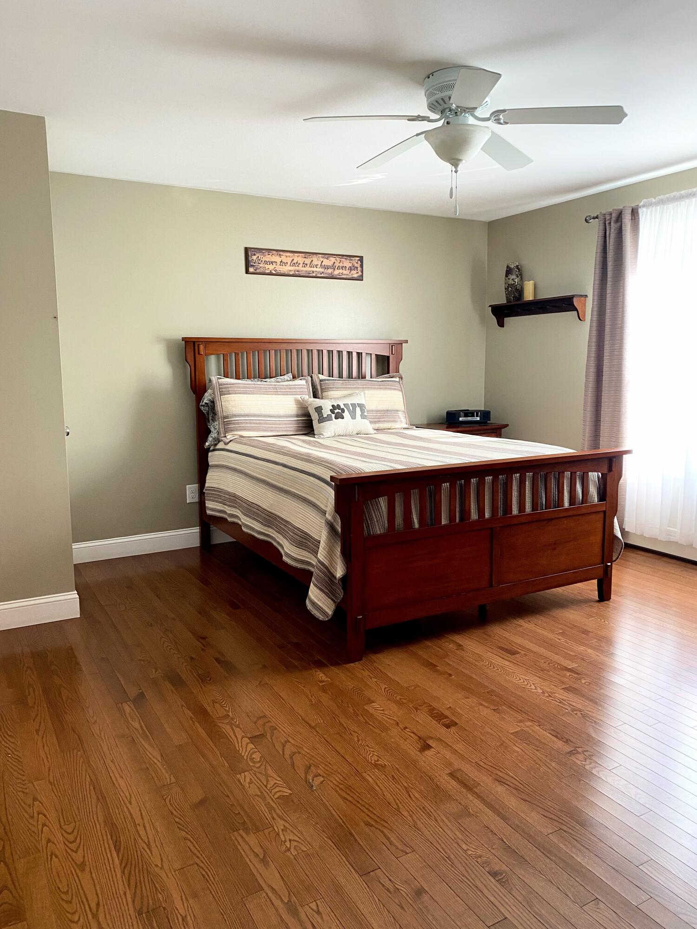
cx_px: 348
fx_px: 698
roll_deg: +0.6
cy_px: 464
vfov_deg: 67.3
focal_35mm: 26
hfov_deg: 53.1
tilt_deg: -7.3
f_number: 1.8
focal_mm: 4.25
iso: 125
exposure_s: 1/84
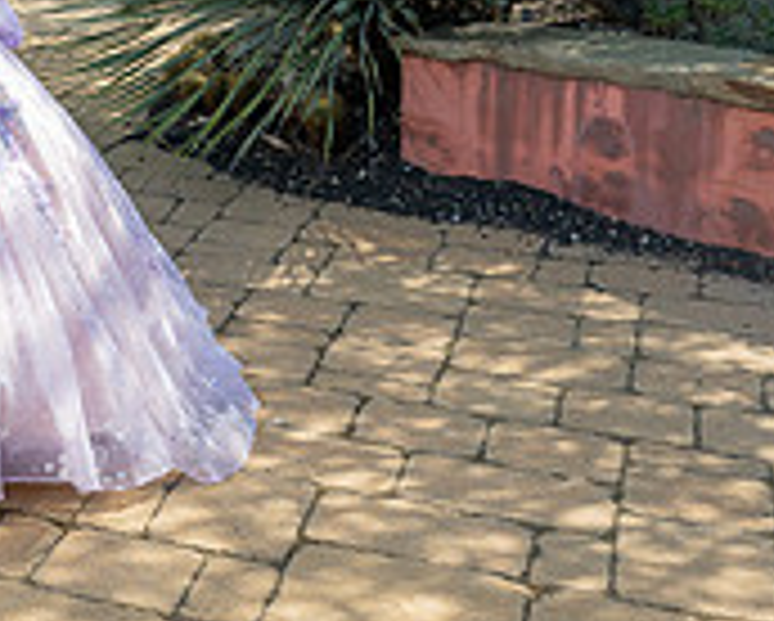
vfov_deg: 19.3
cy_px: -74
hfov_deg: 22.2
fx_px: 1743
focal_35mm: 76
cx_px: -261
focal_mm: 24
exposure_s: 1/200
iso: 200
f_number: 10
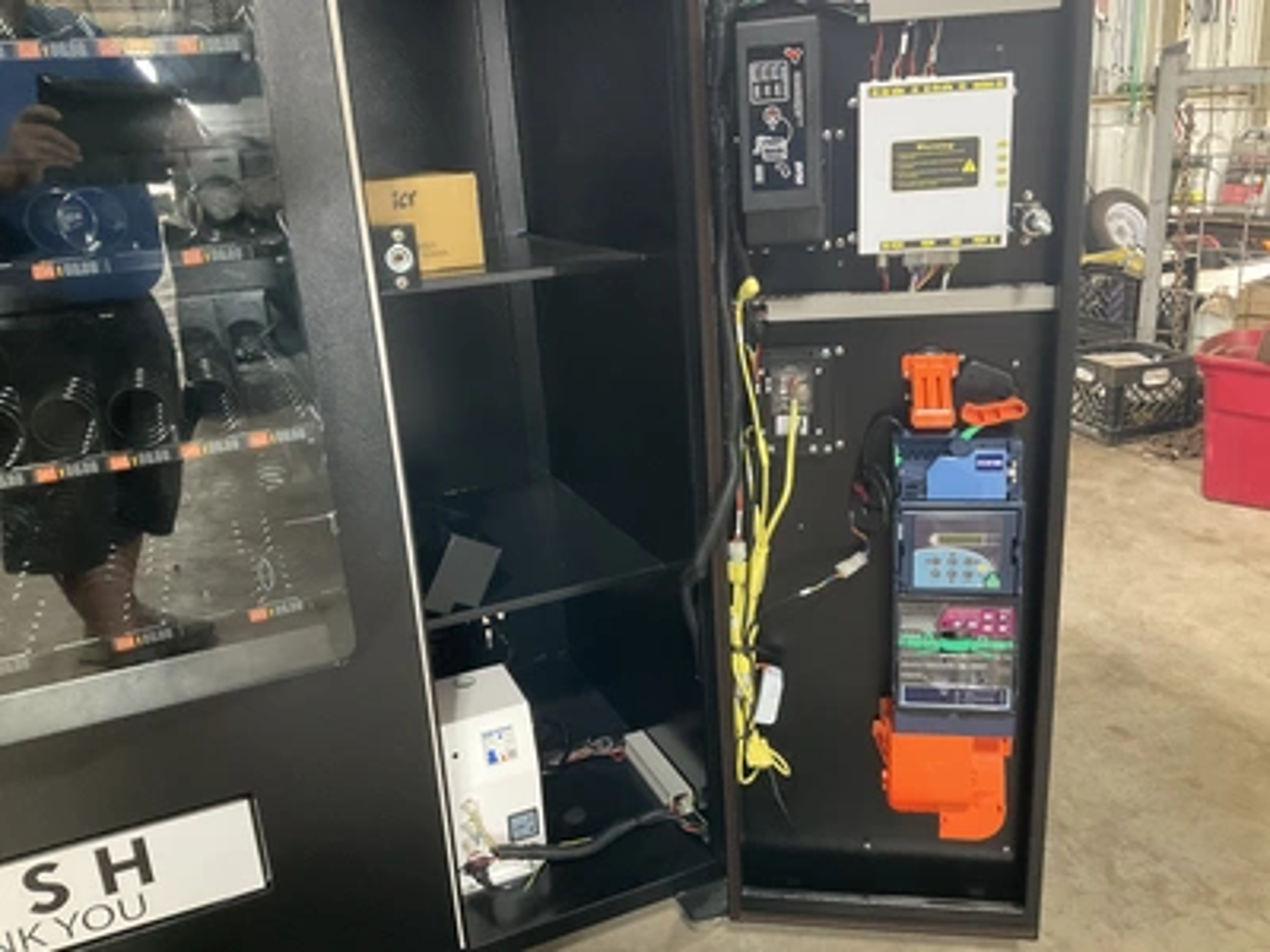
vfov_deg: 48.2
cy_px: 476
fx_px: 1064
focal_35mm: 29
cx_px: 635
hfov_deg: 61.7
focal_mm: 3
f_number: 1.8
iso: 320
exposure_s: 1/42
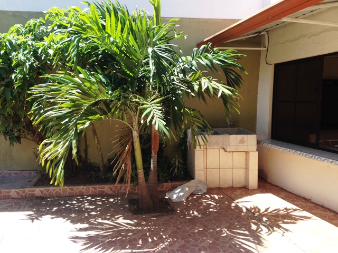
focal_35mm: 33
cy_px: 126
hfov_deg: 55.4
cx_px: 169
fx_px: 322
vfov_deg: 42.9
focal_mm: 4.12
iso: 50
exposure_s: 1/484
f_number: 2.4
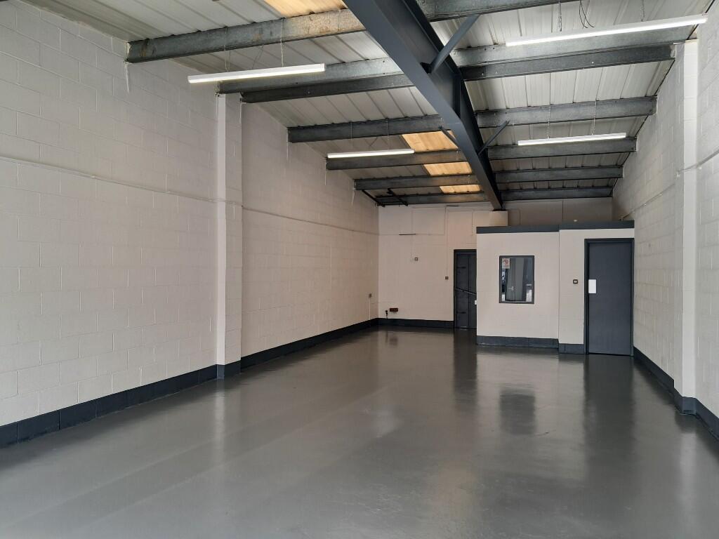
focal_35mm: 27
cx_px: 360
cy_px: 270
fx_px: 561
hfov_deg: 65.3
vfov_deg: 51.4
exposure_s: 1/50
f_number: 1.8
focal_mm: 4
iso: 50
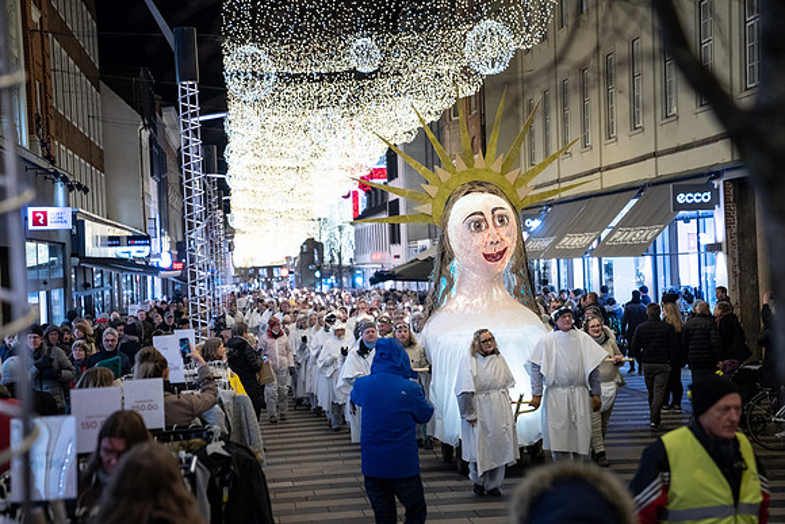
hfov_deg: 28.8
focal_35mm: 70
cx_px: 392
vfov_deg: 19.5
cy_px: 262
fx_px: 1527
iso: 1250
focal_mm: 70
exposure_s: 1/125
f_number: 2.8
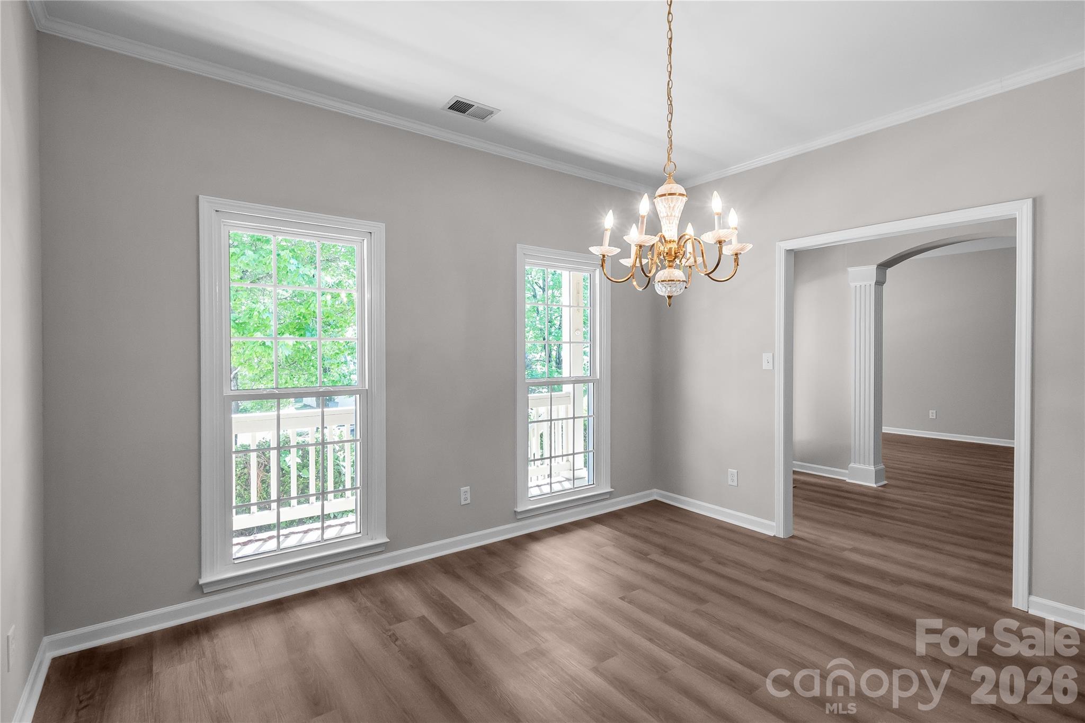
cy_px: 362
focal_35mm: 15
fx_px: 452
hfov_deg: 100.4
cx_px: 542
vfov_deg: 77.3
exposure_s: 1/15
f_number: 8
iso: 400
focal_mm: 10
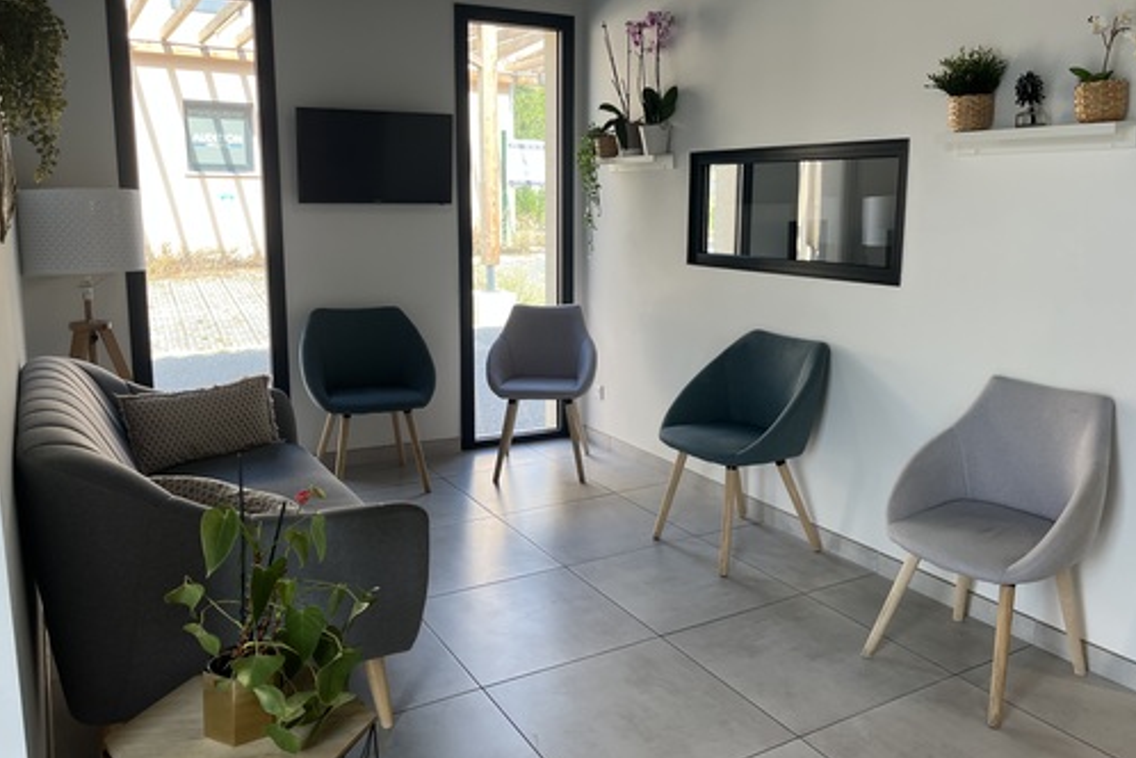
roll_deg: +0.0
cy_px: 330
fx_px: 883
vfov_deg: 46.3
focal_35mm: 28
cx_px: 586
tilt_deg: -8.7
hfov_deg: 65.5
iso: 40
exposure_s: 1/175
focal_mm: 5.1
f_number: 1.6
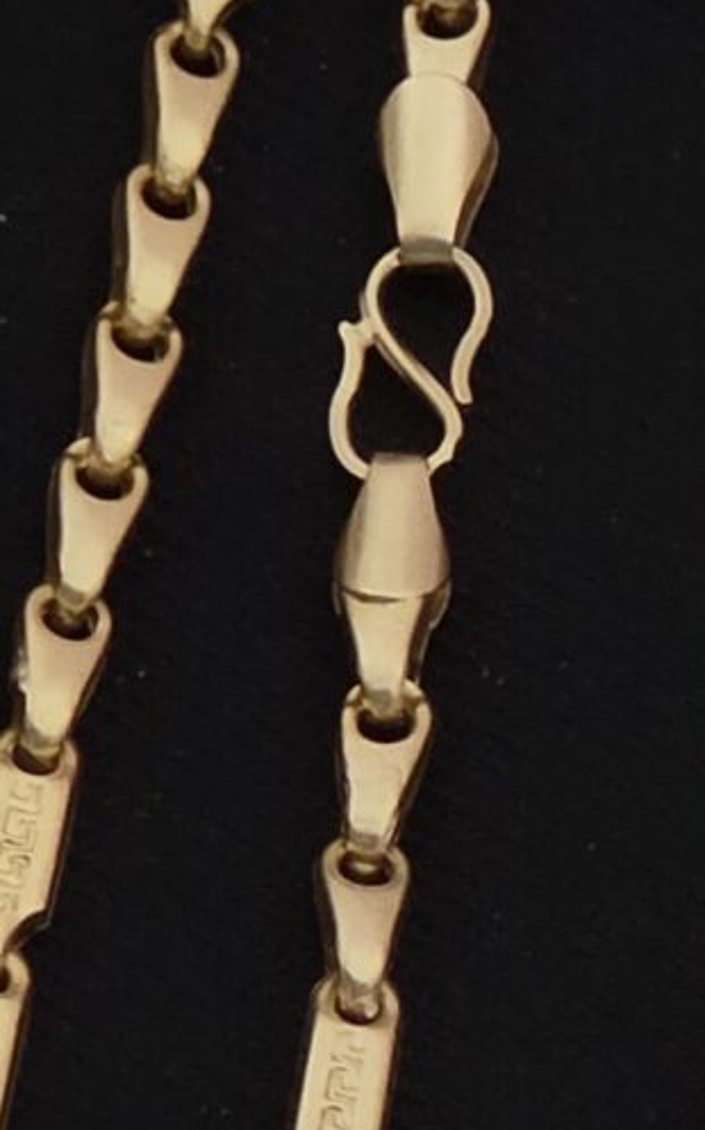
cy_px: 996
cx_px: 1274
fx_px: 11606
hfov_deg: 3.5
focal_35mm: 377
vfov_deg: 5.6
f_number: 2.4
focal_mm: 7
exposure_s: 1/100
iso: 500
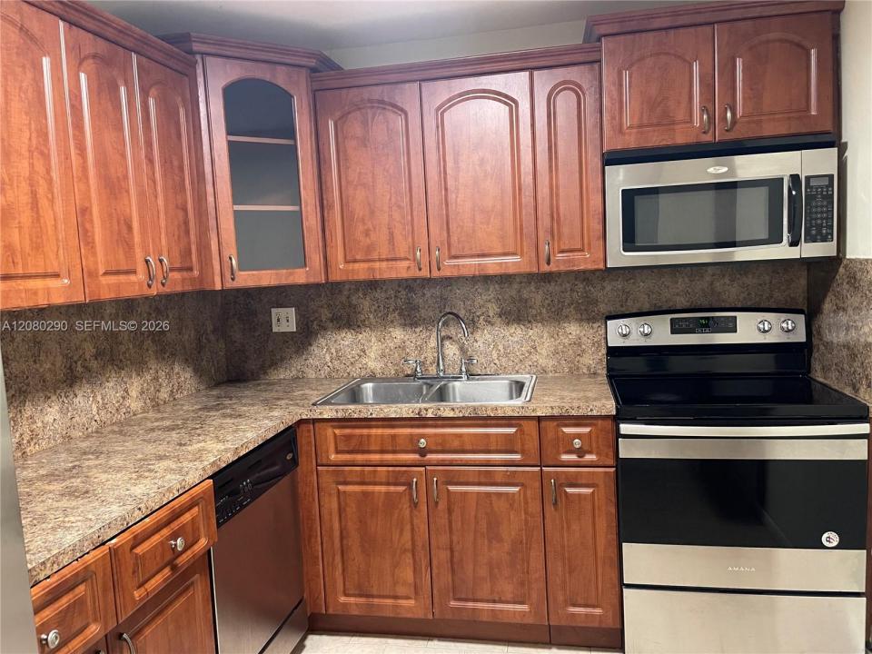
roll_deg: +2.9
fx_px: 655
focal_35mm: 26
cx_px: 436
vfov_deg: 53.1
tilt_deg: -5.5
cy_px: 327
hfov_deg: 67.3
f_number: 1.6
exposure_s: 1/60
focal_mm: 4.2
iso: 400
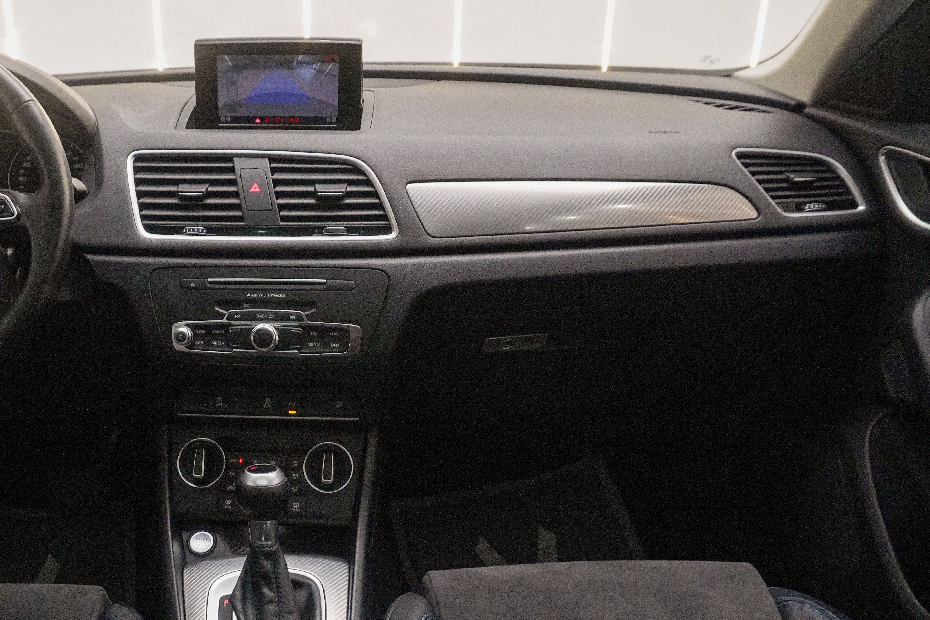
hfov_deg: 54.2
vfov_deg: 38.8
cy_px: 363
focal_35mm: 34
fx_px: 878
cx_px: 281
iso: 6400
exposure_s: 1/80
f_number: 6.3
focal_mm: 16
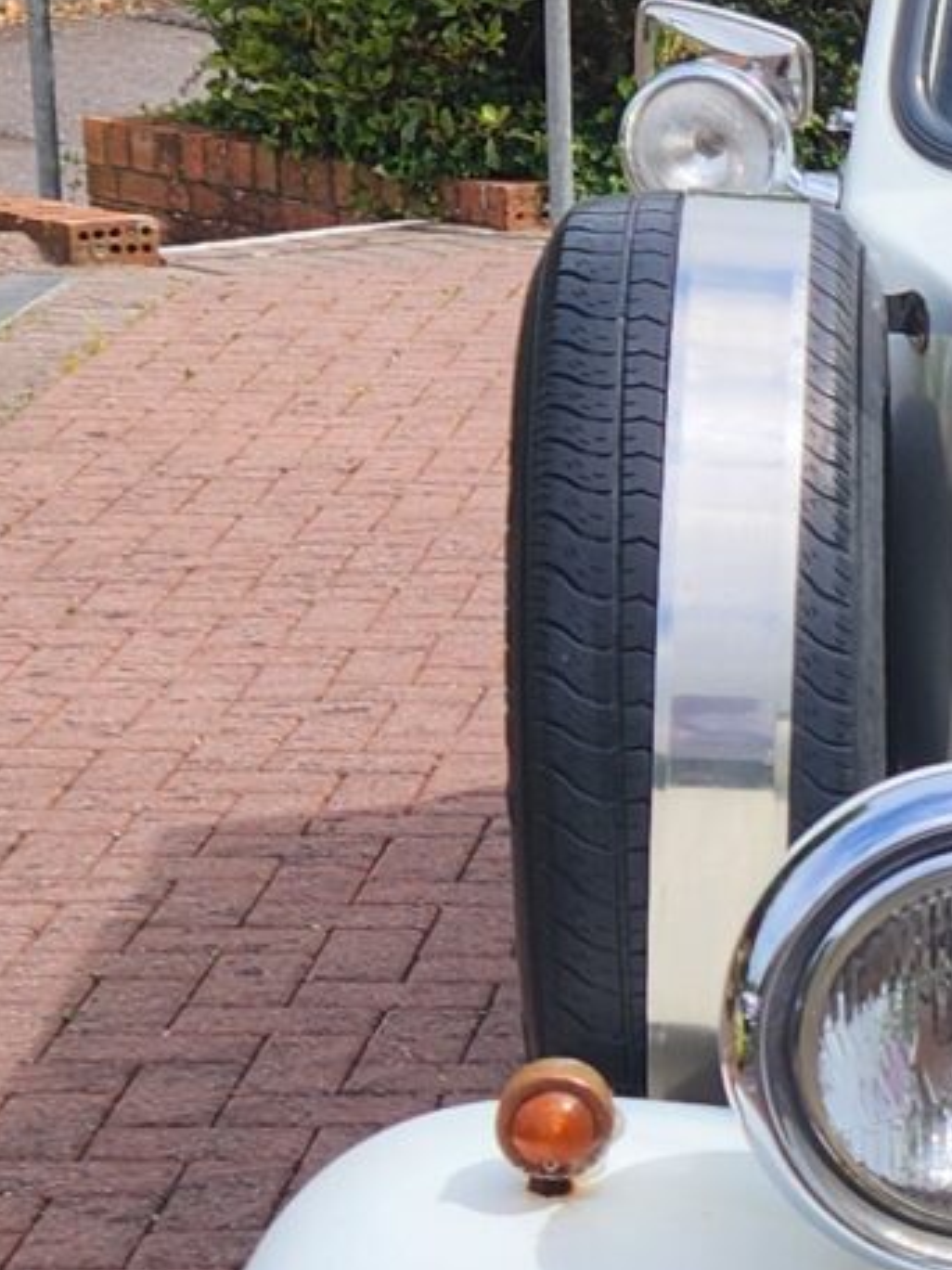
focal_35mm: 129
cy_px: 922
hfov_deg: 10.3
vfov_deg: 15.2
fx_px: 4730
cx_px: 2082
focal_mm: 5.4
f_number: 1.8
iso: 20
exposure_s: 1/1941
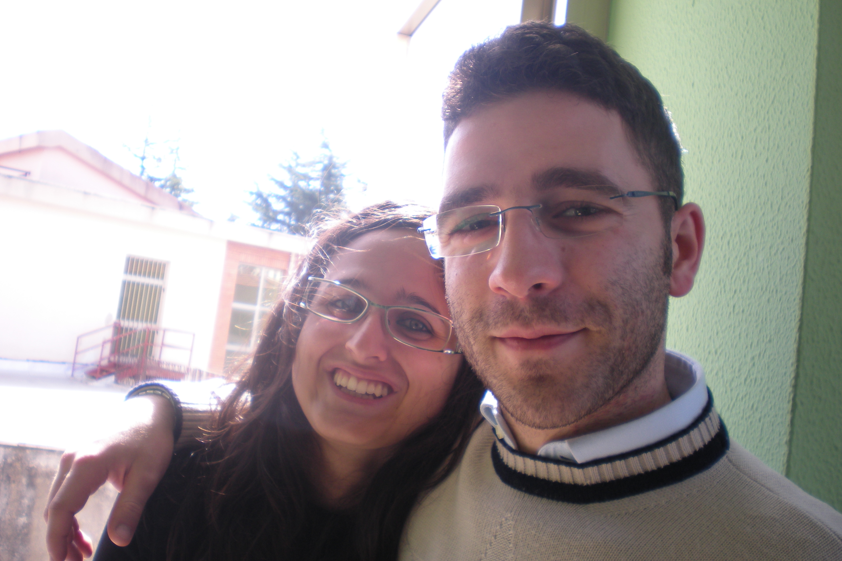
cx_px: 423
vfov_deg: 33.4
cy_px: 250
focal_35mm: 40
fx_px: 935
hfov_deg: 48.5
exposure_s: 1/127
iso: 64
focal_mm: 6.3
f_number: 3.1
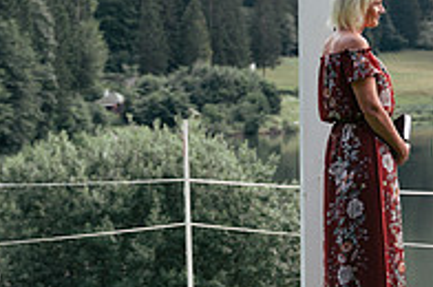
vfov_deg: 6.2
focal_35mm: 222
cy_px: 18
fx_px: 2666
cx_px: 581
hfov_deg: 9.1
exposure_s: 1/200
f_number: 5.6
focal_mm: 75
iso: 320
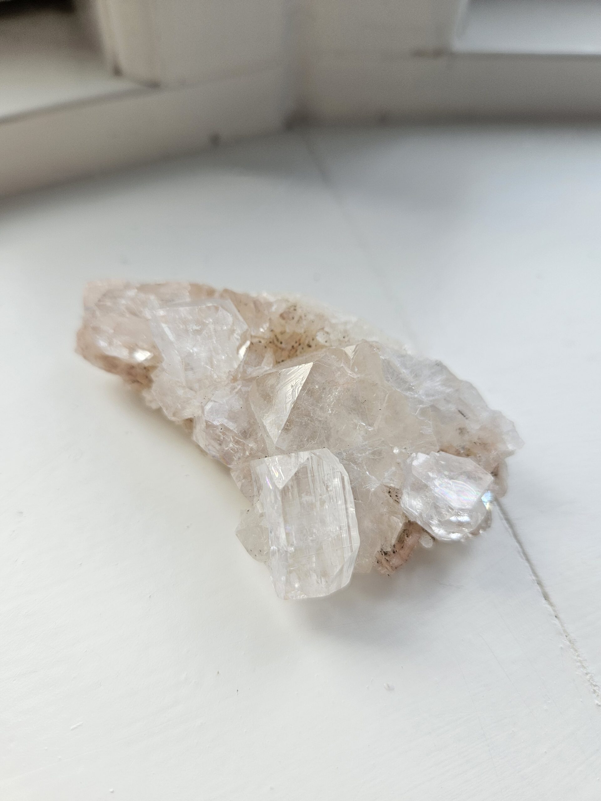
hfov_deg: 58.9
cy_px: 400
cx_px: 300
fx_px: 532
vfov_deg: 73.9
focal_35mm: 23
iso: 50
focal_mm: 5.4
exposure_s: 1/180
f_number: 1.8
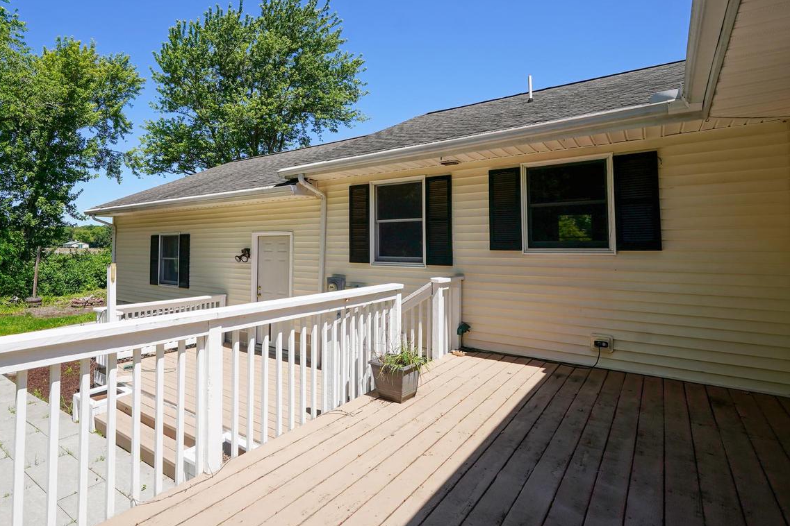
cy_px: 229
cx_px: 313
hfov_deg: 85.7
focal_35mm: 19
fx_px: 417
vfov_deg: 64.3
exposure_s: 1/250
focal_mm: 10
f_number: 8
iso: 100
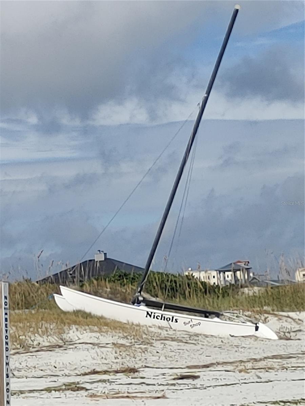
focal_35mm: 171
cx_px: 152
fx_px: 2009
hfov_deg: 8.7
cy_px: 203
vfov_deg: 11.6
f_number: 1.8
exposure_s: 1/5263
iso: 50
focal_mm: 4.36
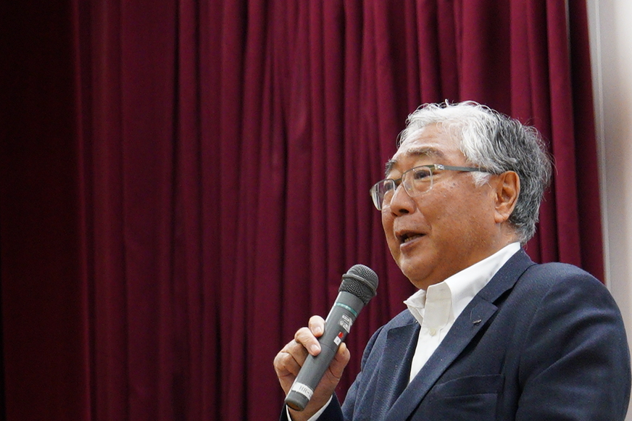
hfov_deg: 6.5
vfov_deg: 4.3
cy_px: 365
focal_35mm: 316
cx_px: 149
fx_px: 5546
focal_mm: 70
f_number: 4
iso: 2000
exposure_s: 1/80
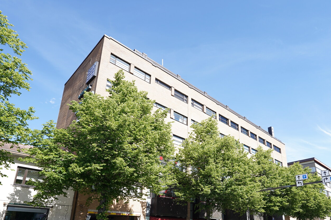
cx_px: 201
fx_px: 221
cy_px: 160
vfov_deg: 51.3
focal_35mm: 24
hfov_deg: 72.8
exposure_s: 1/320
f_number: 5
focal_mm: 14
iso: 100
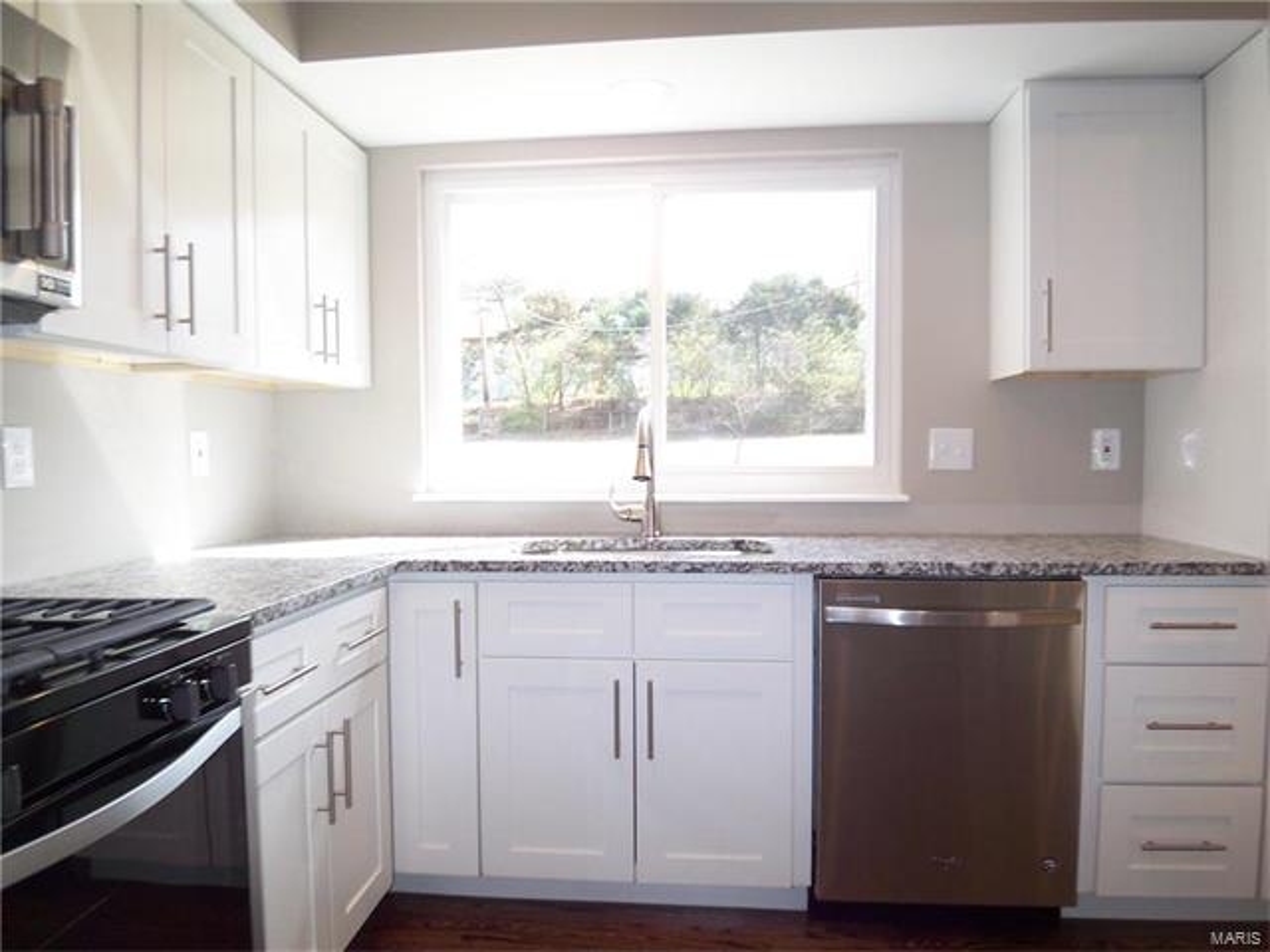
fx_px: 844
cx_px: 635
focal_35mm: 23
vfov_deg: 58.9
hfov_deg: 73.9
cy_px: 476
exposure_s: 1/40
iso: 50
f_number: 2.8
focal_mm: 3.8
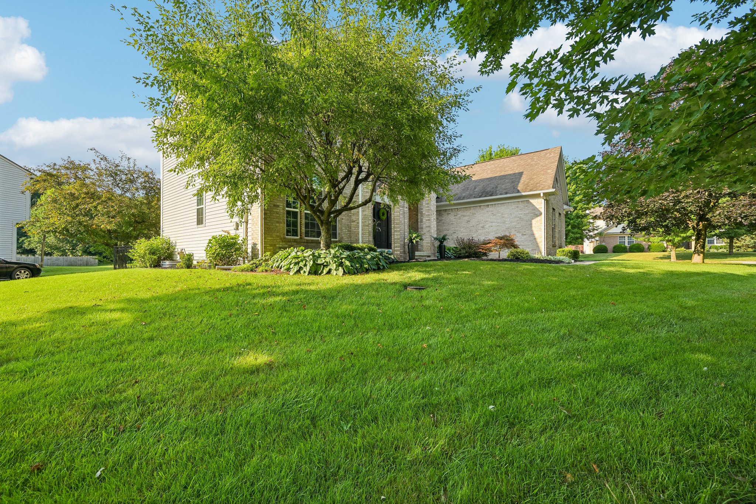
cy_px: 252
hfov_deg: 104.3
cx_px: 378
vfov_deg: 81.2
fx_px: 294
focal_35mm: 14
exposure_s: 1/80
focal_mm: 14
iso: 100
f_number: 8
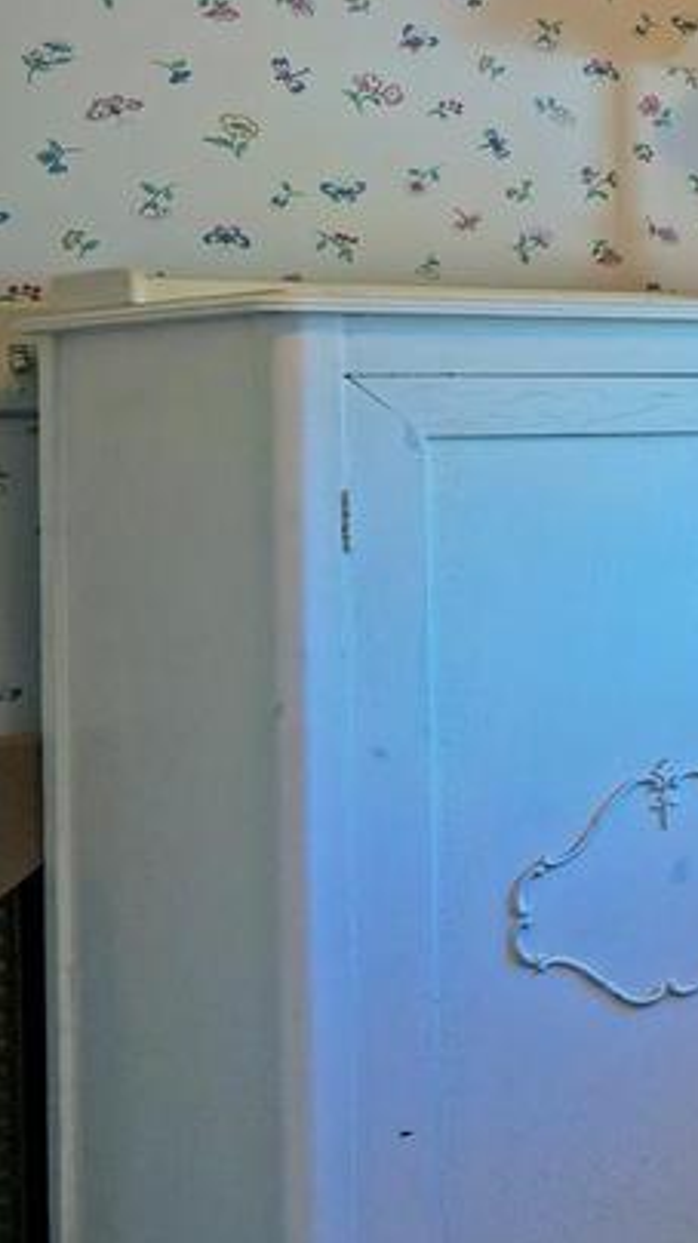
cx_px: 2112
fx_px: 1844
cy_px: 388
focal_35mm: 56
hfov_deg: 11.4
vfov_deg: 36.7
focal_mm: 10
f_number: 3.2
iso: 100
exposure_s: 1/30
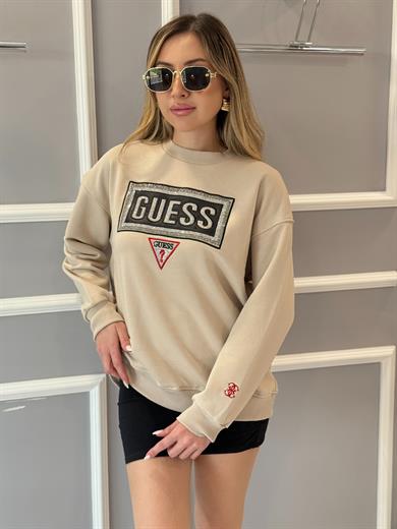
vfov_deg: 39.7
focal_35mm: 48
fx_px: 734
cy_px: 264
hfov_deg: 30.3
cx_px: 198
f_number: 1.78
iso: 200
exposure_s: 1/110
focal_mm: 6.76
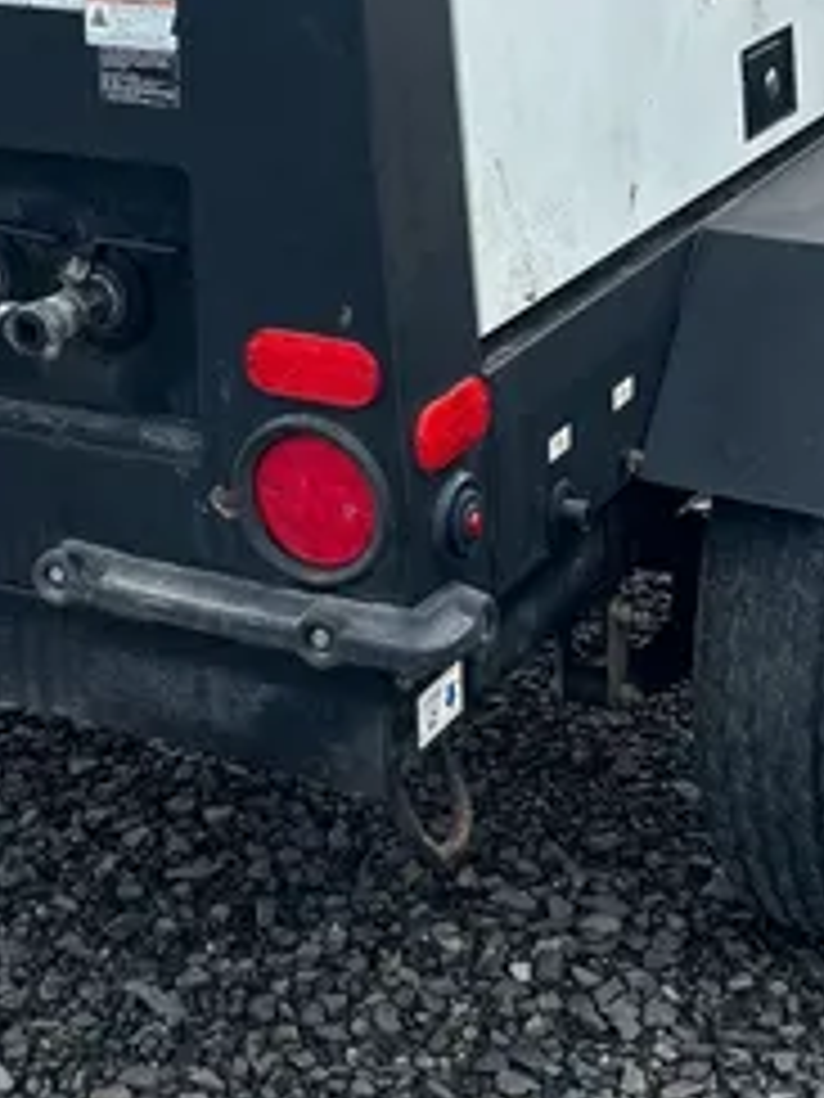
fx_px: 2476
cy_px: 191
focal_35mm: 78
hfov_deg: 18.8
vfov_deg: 24.5
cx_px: 207
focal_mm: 5.7
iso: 50
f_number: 1.5
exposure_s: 1/1511
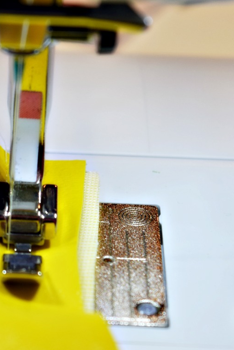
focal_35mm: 185
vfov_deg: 11.1
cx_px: -28
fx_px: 1804
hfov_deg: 7.4
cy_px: 149
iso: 400
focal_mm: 52
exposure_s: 1/125
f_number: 6.3
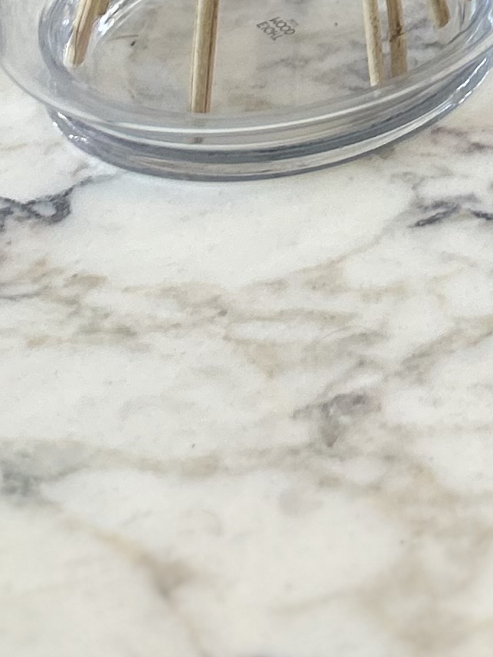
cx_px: 903
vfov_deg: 12.9
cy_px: -861
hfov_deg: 11.3
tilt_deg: -7.4
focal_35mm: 122
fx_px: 2317
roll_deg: +0.5
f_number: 1.5
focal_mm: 5.7
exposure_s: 1/100
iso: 64
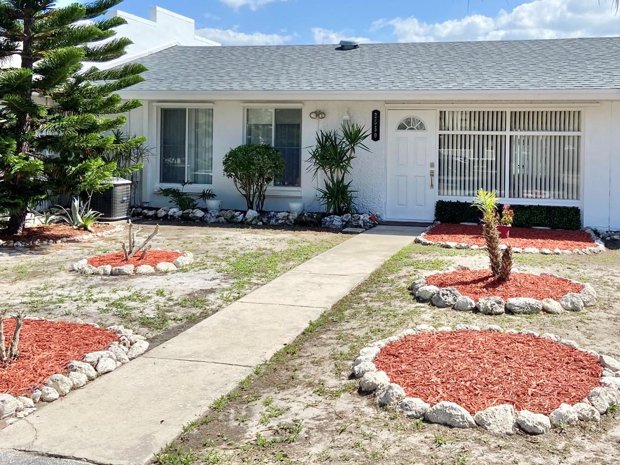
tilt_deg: -1.4
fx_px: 663
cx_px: 365
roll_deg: -1.4
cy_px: 156
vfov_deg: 38.2
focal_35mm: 37
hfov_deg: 49.9
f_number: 1.8
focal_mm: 4.25
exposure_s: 1/3610
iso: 32
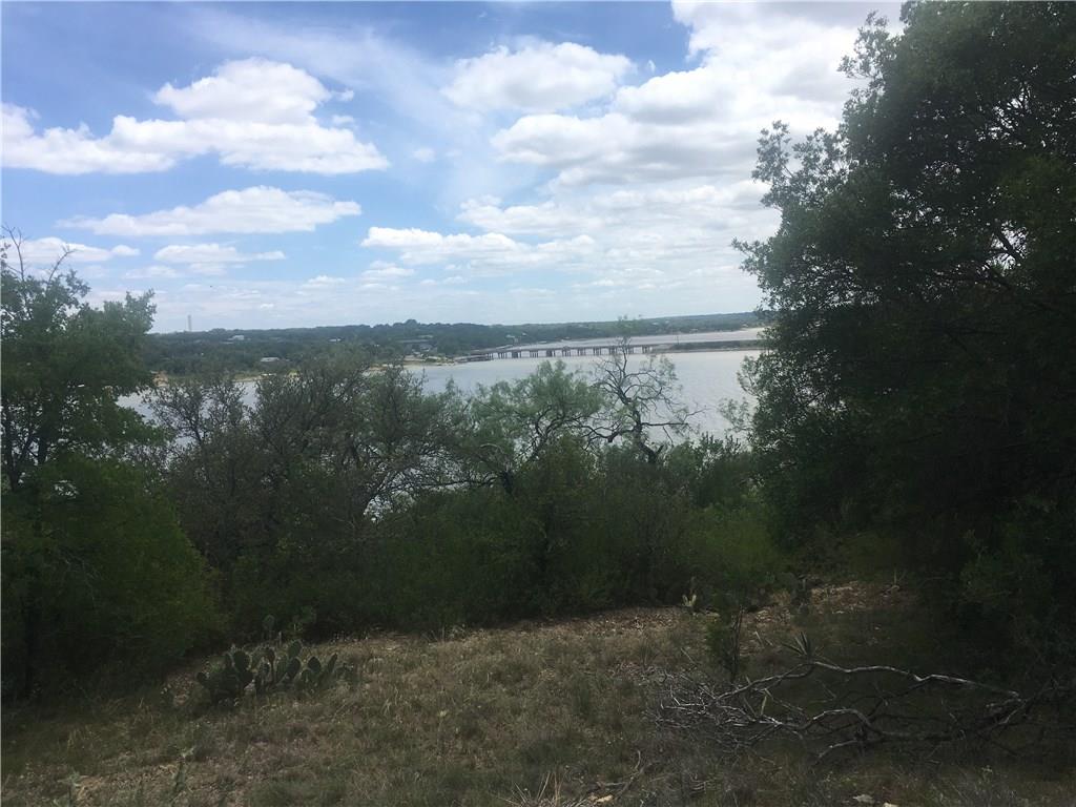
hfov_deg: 61.7
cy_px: 404
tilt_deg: -4.3
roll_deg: +3.9
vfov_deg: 48.2
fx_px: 901
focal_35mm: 29
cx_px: 538
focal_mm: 4.15
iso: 25
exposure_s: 1/2024
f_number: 2.2
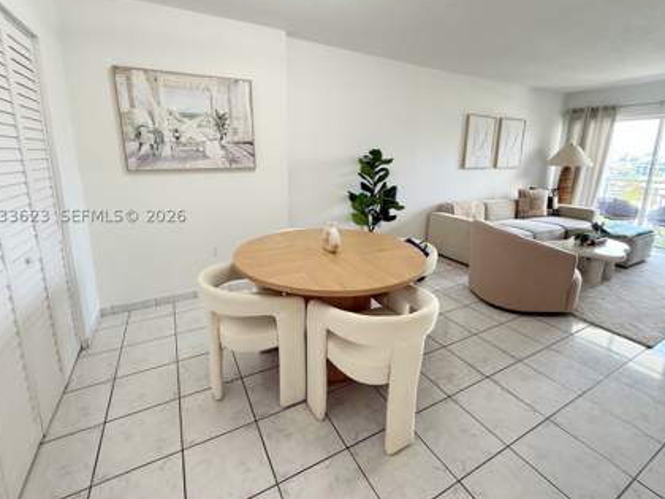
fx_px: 307
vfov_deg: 77.7
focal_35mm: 16
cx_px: 331
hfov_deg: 94.5
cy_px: 215
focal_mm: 2.22
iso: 200
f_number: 2.2
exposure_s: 1/120
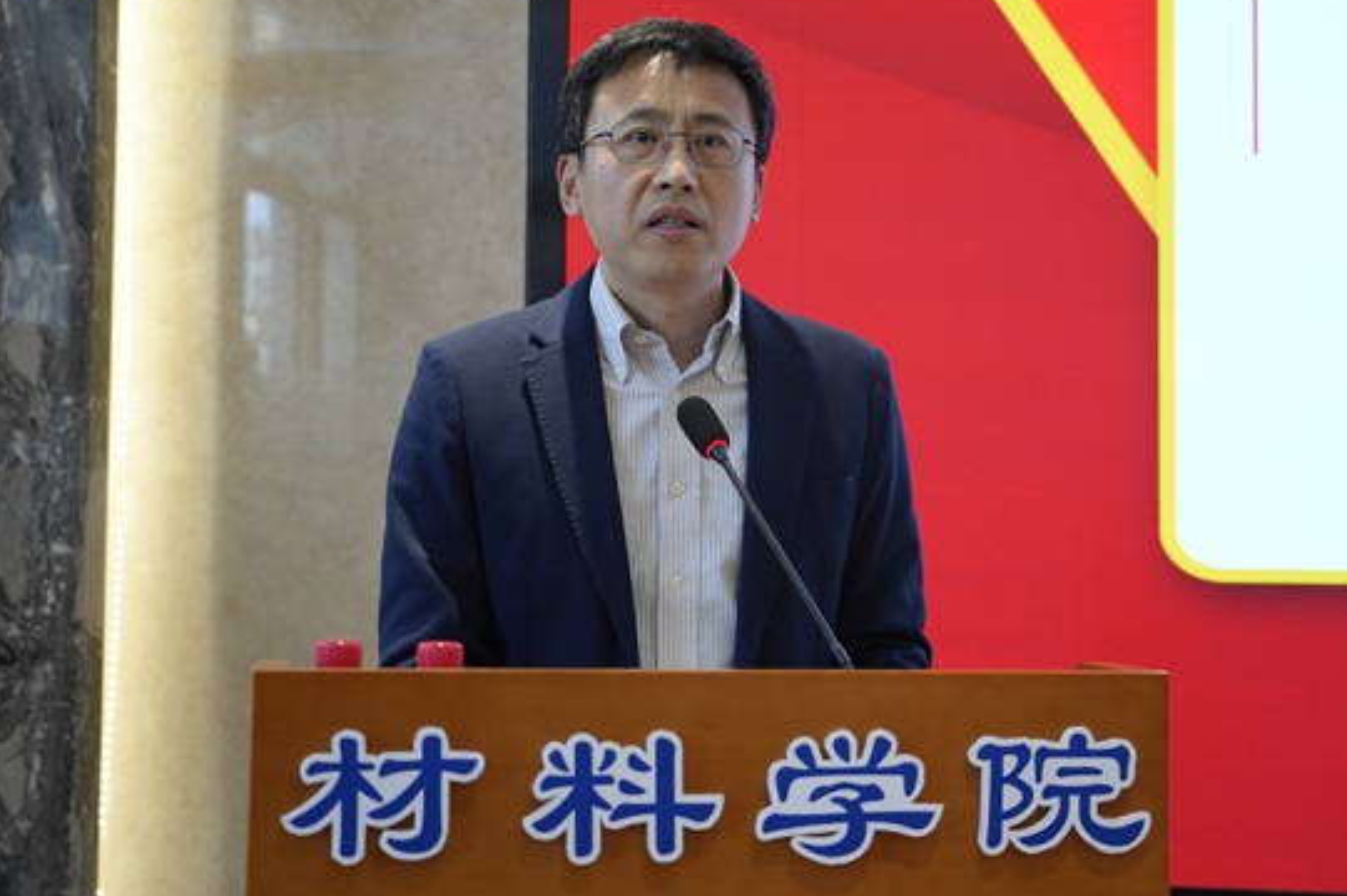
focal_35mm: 58
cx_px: 744
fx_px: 2169
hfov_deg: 34.5
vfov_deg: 23.3
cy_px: 413
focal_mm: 49
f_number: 4
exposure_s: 1/160
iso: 800
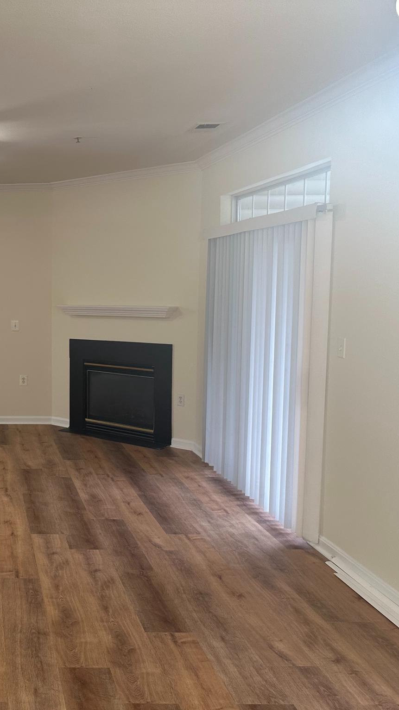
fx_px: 658
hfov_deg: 30.0
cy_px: 355
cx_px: -48
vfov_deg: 56.6
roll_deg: +0.7
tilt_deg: -5.5
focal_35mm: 35
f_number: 1.78
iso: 125
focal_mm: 6.86
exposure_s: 1/60
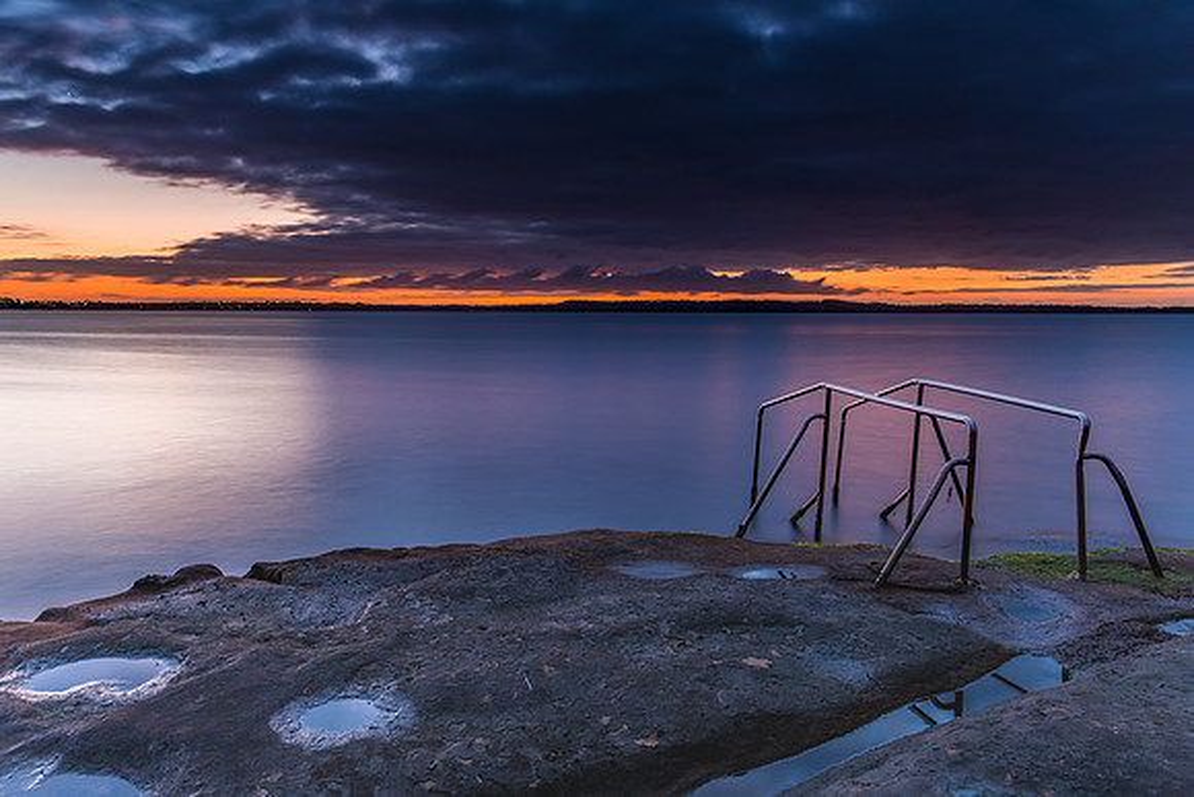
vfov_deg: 52.6
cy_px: 398
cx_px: 597
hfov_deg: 73.0
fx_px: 807
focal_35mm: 24
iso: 200
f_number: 8
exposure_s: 30
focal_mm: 16
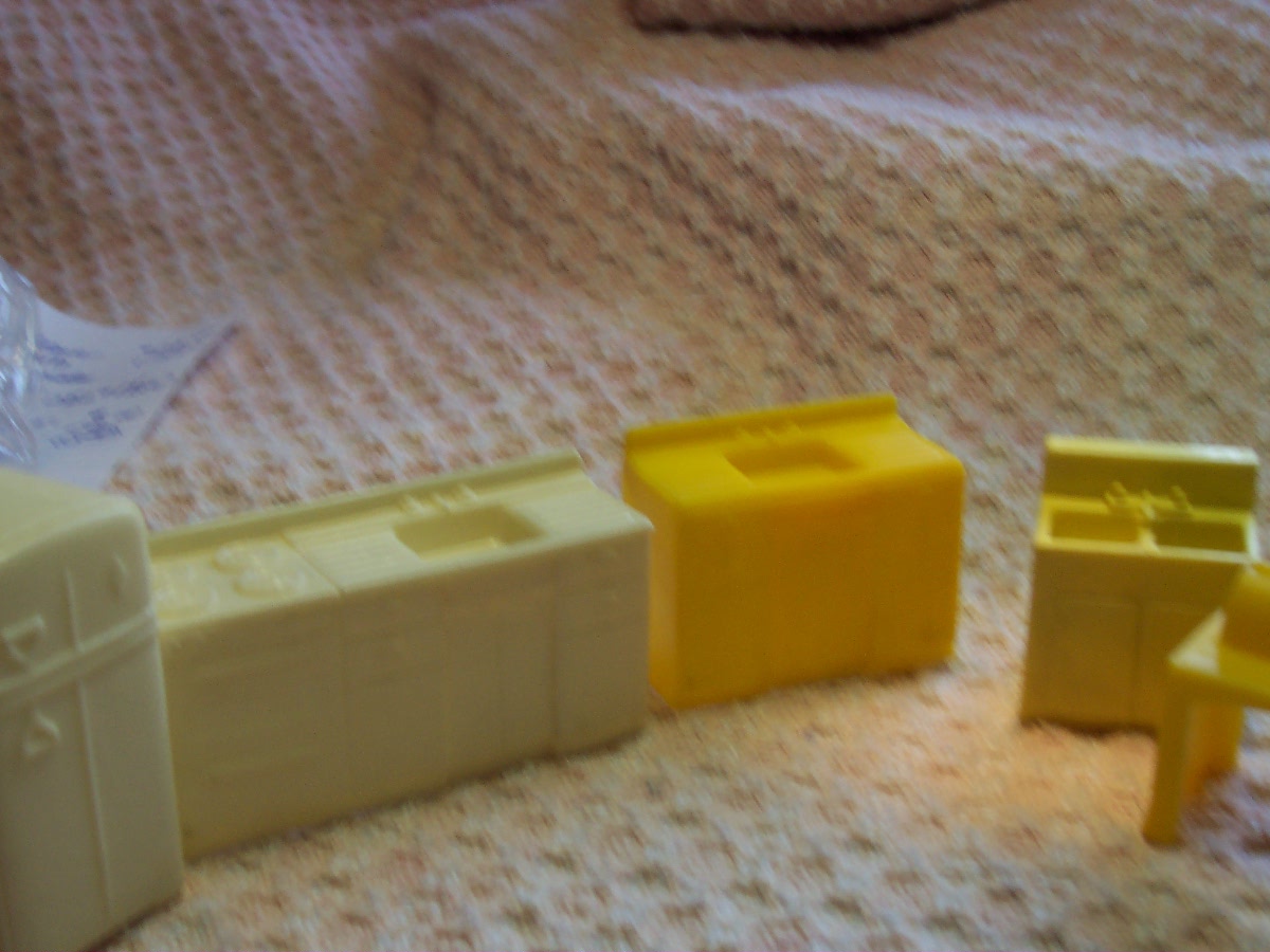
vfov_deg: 31.5
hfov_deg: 41.2
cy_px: 476
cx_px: 635
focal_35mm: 46
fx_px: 1688
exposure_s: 1/90
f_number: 3
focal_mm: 7
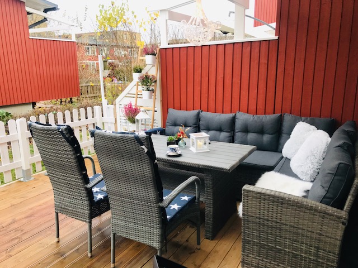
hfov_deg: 63.4
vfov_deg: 49.7
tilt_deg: -12.8
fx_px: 290
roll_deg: +0.5
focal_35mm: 28
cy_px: 134
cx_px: 179
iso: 40
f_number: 1.8
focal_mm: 3.99
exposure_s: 1/100
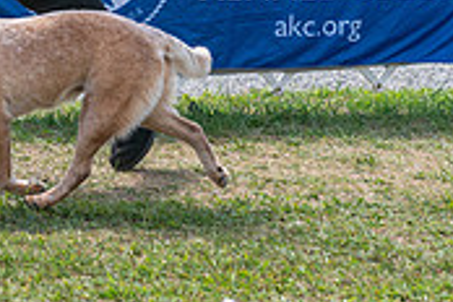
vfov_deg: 2.9
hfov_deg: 4.3
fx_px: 6027
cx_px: 0
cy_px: -131
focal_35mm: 479
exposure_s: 1/2000
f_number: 5
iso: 640
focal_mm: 144
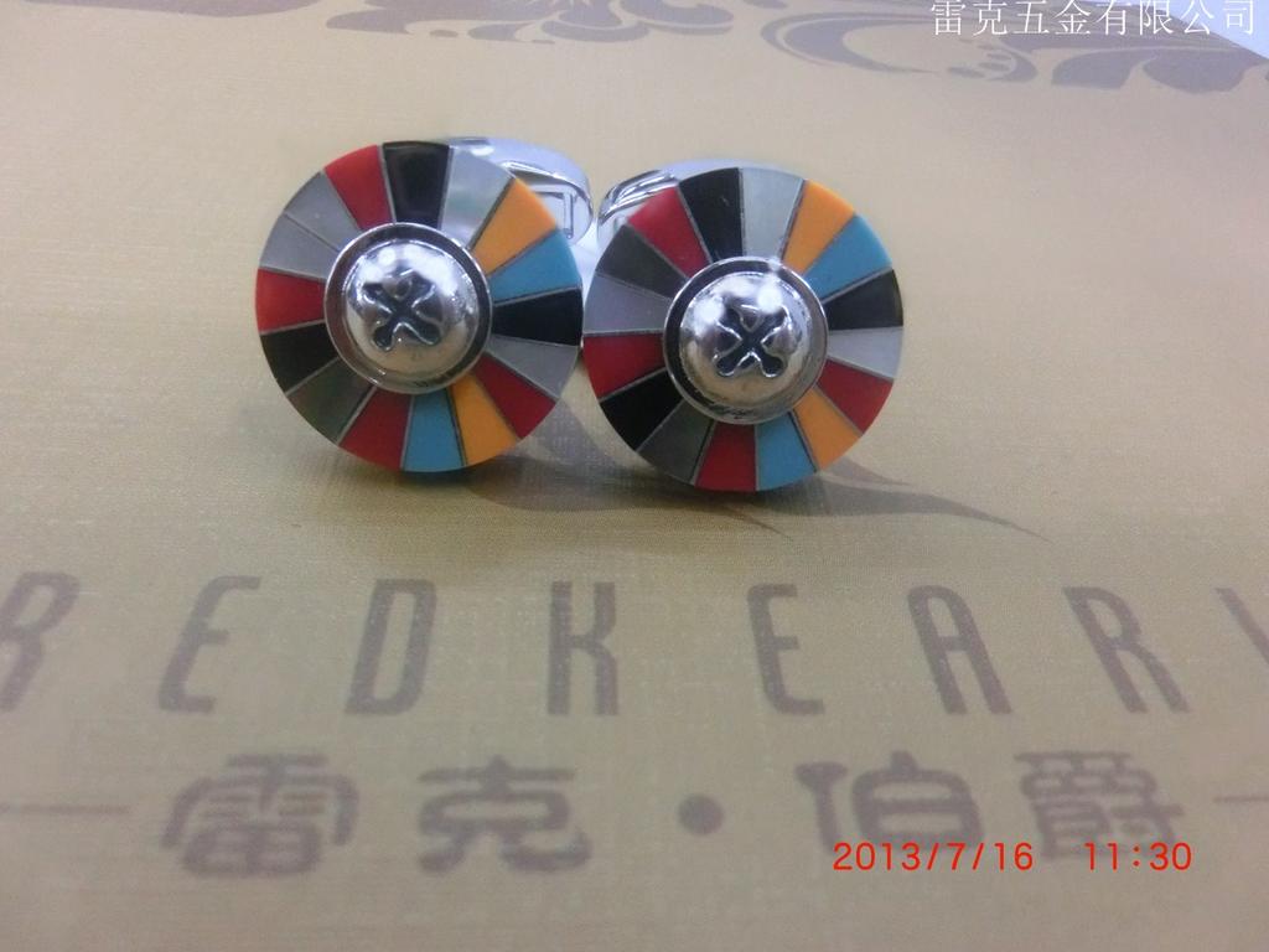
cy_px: 476
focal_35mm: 24
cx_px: 634
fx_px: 880
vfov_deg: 56.8
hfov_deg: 71.6
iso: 800
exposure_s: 1/125
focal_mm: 4.24
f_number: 3
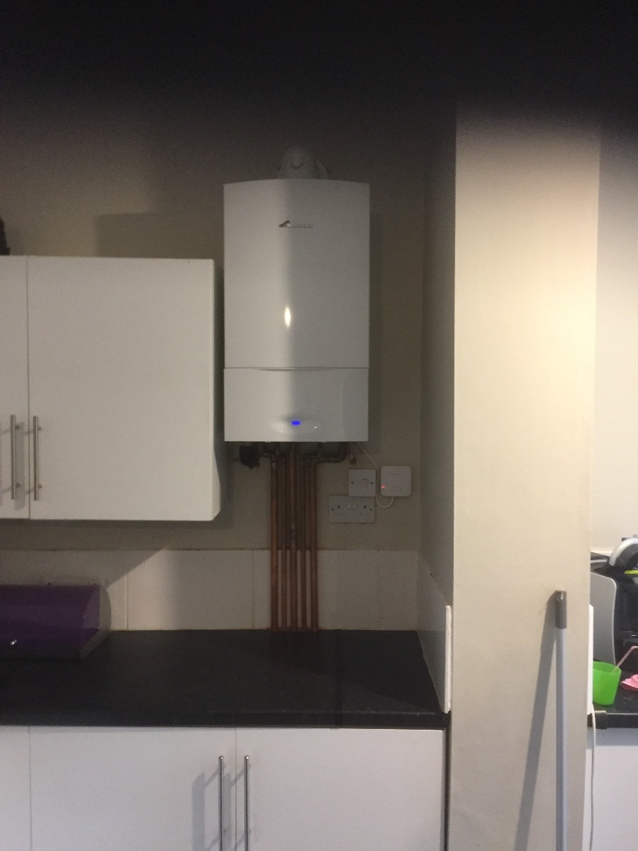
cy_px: 426
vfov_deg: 61.7
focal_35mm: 29
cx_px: 319
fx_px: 713
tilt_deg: -1.0
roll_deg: -0.6
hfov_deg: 48.2
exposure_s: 1/33
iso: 250
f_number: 2.2
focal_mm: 4.15
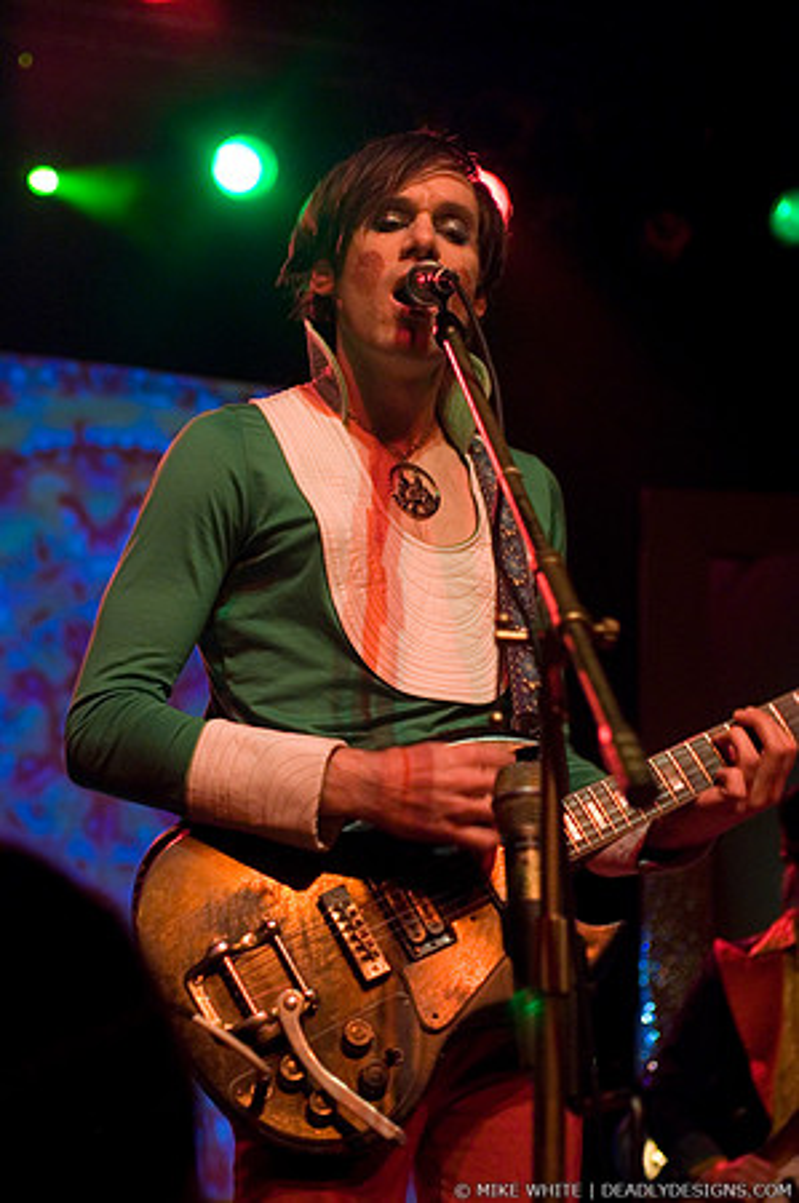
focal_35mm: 78
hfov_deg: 17.5
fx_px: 2603
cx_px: 400
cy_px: 602
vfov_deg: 26.0
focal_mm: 52
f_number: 2.8
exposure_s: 1/80
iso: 800
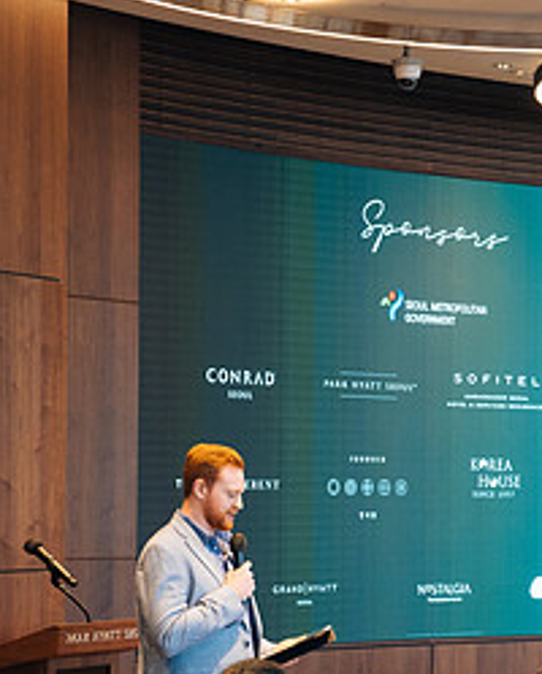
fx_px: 2540
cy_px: 411
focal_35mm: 127
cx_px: 401
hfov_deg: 12.1
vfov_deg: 15.1
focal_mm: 50
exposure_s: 1/250
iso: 1600
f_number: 3.2
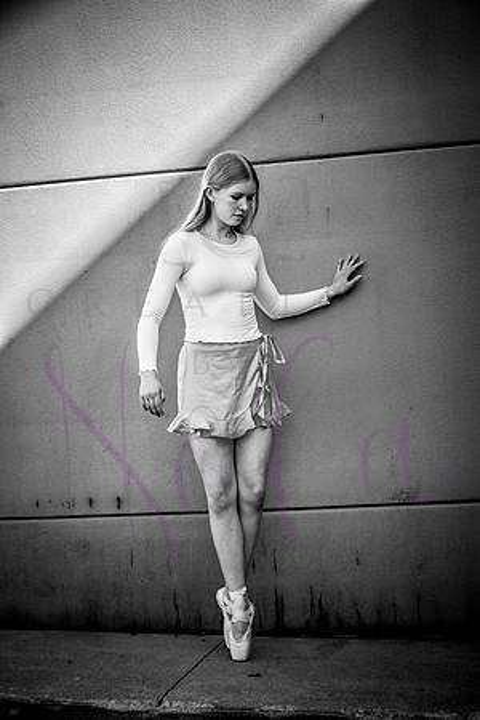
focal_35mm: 80
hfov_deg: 17.1
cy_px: 360
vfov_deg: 25.4
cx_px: 240
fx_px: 1600
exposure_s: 1/400
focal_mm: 80
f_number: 9
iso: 400
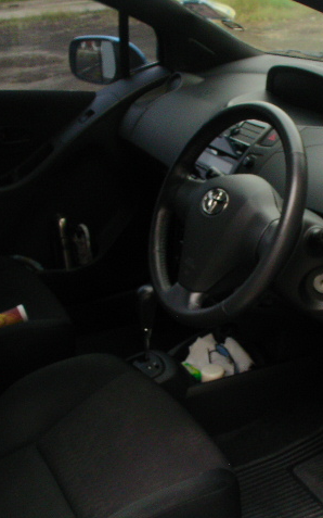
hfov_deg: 23.8
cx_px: 230
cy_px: 260
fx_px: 761
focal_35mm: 54
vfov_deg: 37.5
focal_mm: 5.8
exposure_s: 1/30
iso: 100
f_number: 5.8
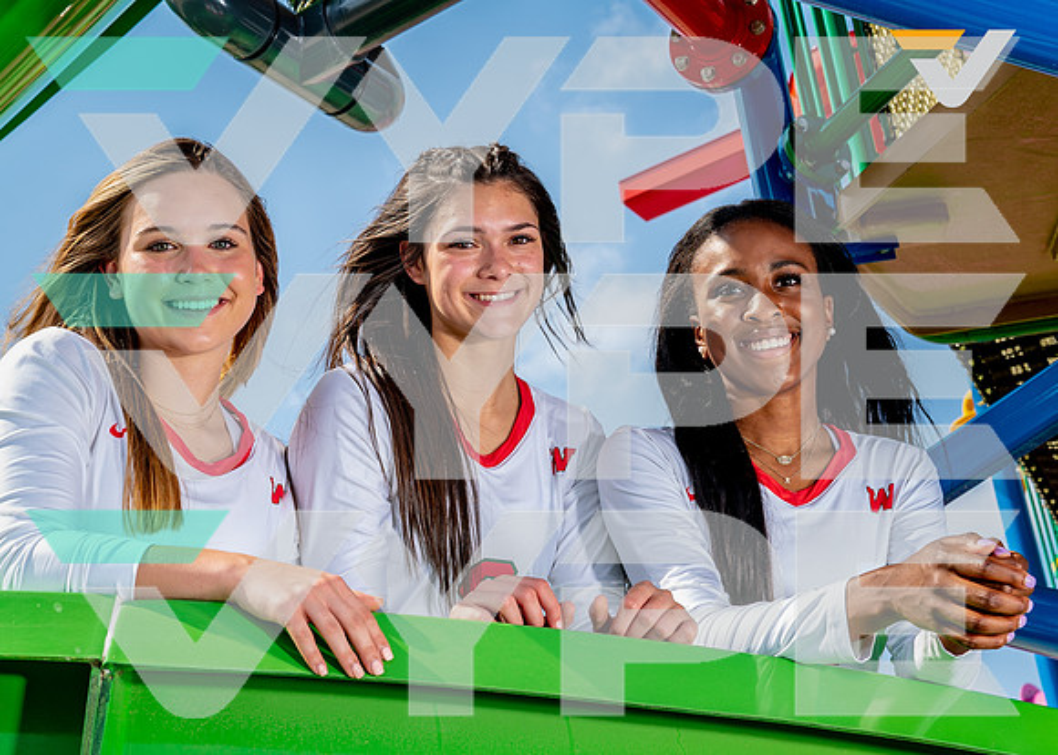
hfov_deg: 31.0
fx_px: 1906
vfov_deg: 22.4
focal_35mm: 63
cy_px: 450
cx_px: 534
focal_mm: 48
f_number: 8
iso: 100
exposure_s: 1/125
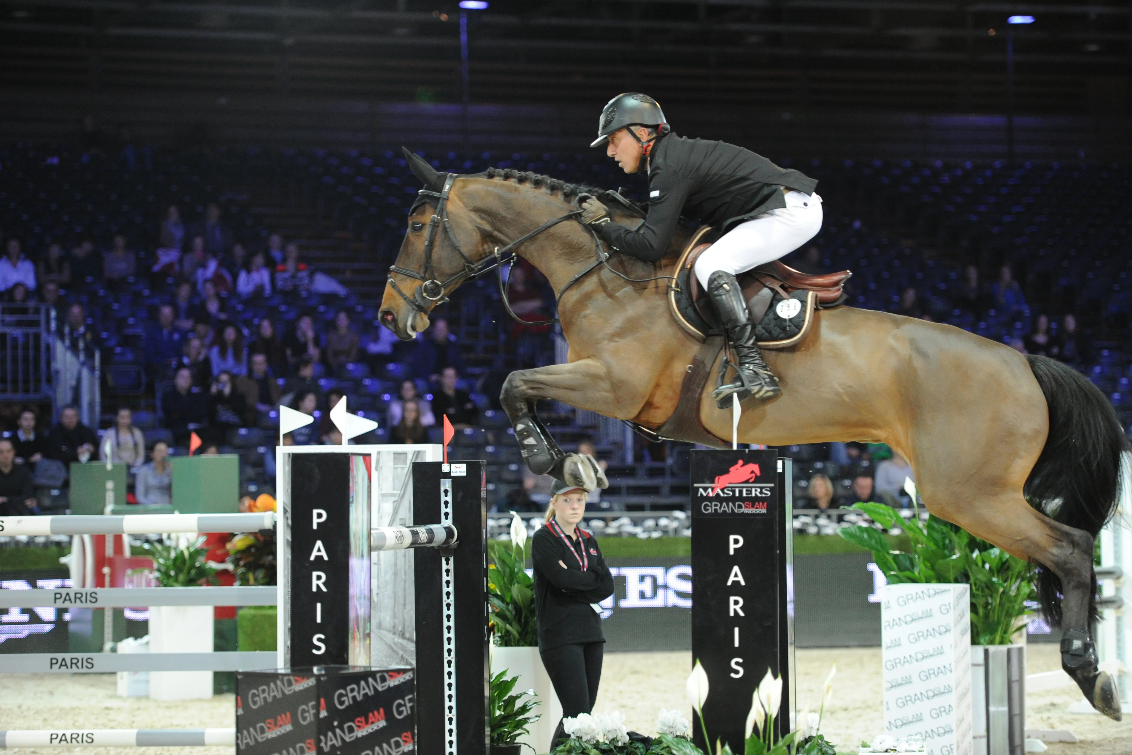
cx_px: 566
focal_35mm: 122
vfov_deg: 11.2
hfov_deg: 16.8
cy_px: 378
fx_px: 3836
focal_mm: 122
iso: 4000
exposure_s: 1/1000
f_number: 3.2
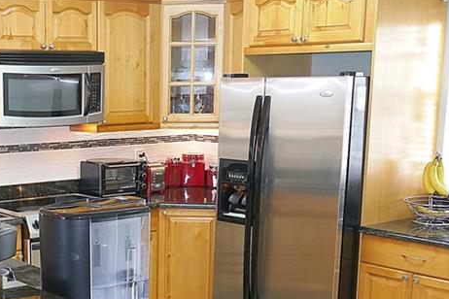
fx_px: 773
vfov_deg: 21.6
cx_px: 63
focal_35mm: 62
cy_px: 249
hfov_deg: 31.2
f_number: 3
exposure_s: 1/60
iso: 400
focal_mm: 10.2
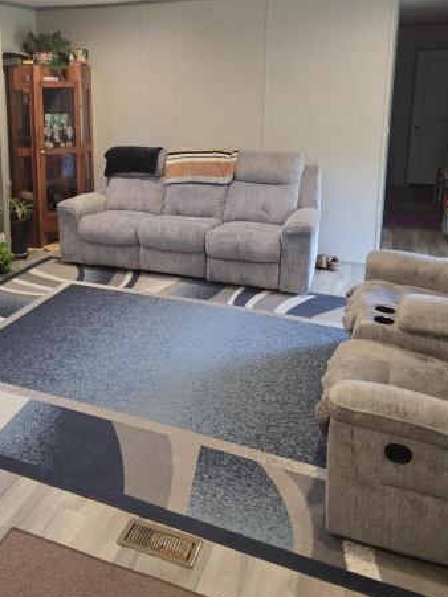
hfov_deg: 41.0
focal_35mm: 34
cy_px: 186
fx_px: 587
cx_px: 131
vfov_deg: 52.6
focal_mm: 6.3
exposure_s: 1/120
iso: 400
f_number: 1.7
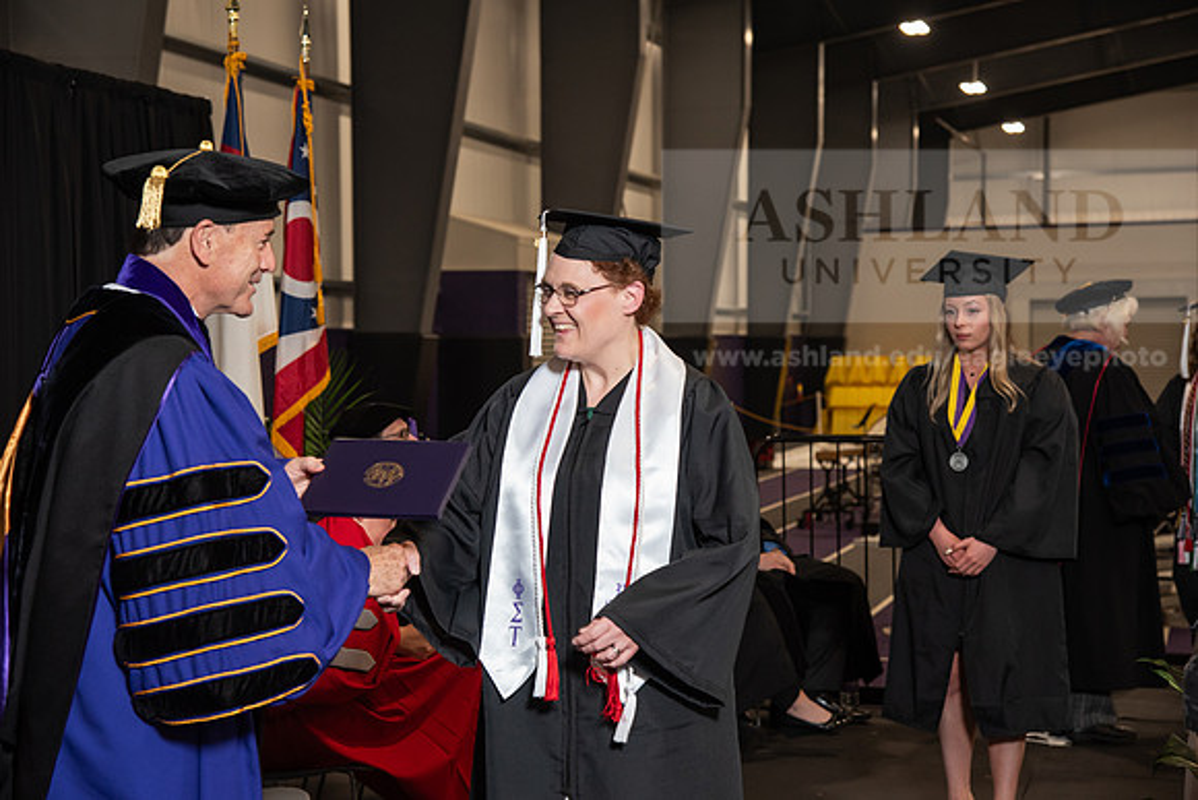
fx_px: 2496
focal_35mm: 75
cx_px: 599
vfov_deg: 18.2
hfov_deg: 27.0
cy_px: 400
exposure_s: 1/125
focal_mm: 75
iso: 1600
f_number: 5.6
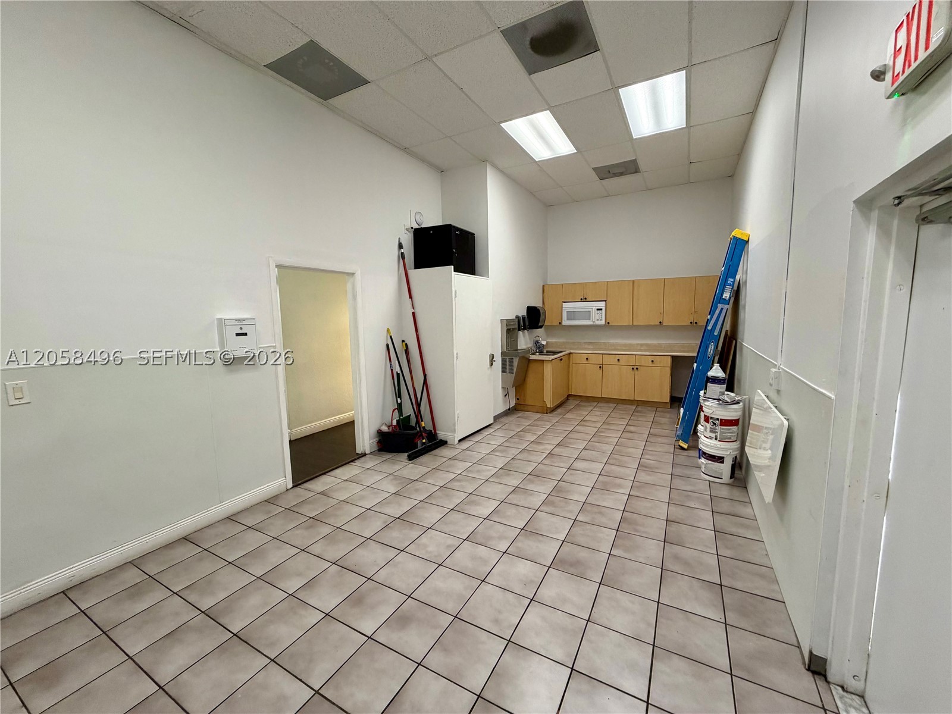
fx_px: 385
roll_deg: +1.9
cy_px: 357
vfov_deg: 85.7
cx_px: 476
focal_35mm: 14
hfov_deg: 102.1
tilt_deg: -5.8
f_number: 2.2
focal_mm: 2.22
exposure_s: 1/120
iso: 200
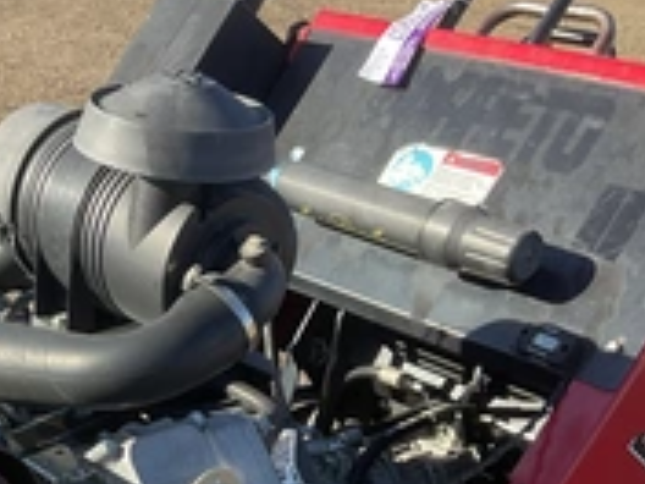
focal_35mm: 66
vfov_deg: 21.3
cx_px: 37
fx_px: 1230
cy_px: 506
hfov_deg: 28.0
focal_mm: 3
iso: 25
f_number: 1.8
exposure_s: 1/454
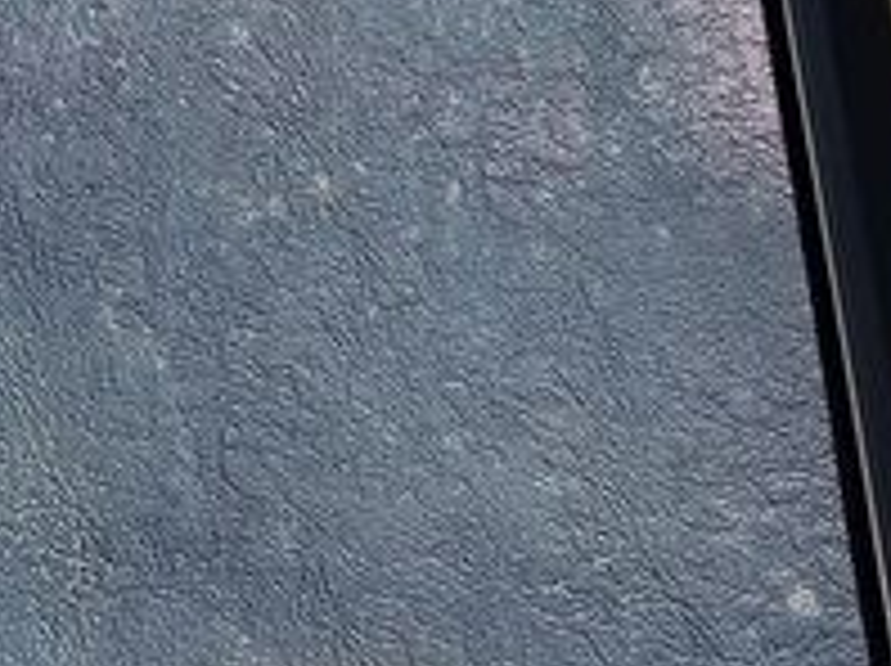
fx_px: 2391
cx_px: -117
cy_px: -270
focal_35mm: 93
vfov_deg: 14.9
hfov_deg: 20.1
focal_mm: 5.56
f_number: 1.8
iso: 100
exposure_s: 1/1421
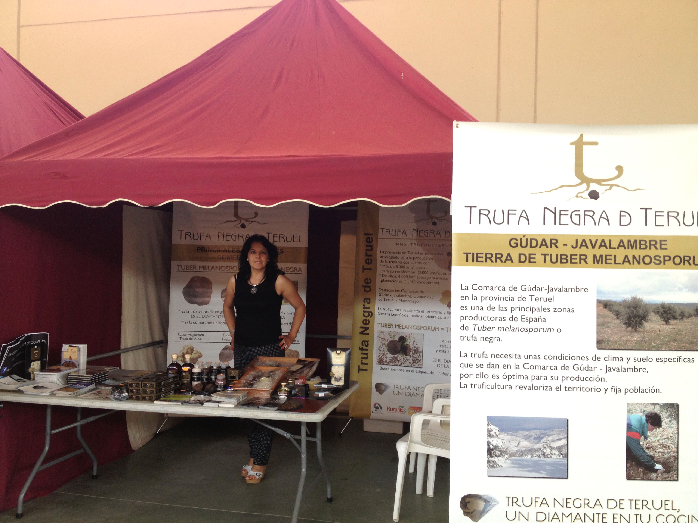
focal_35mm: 35
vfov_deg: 40.7
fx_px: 706
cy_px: 262
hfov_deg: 52.6
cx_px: 349
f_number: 2.4
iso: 50
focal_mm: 4.28
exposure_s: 1/24
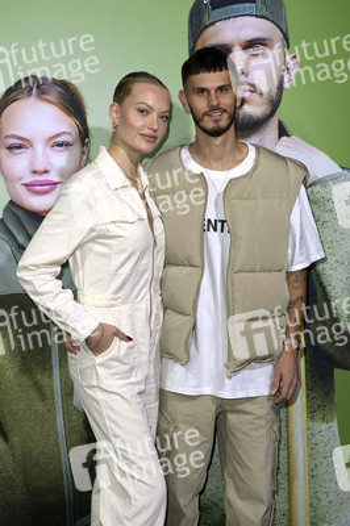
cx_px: 175
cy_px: 263
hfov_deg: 21.9
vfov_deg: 32.4
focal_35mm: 62
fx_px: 906
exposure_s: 1/250
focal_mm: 62
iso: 640
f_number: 5.6
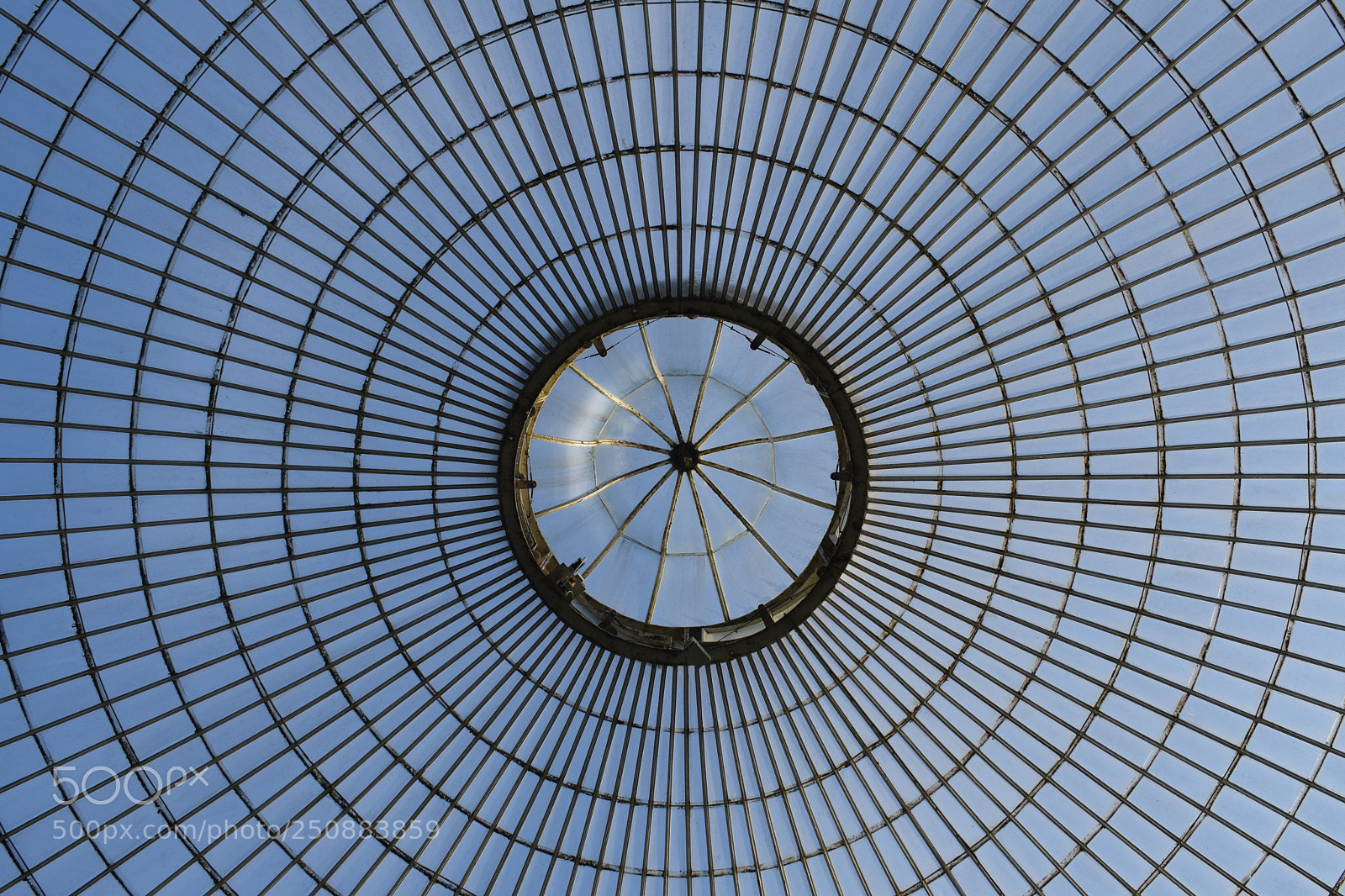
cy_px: 448
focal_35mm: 36
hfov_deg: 53.1
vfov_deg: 36.9
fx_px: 1345
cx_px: 672
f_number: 9
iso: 200
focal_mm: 24
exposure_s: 1/320
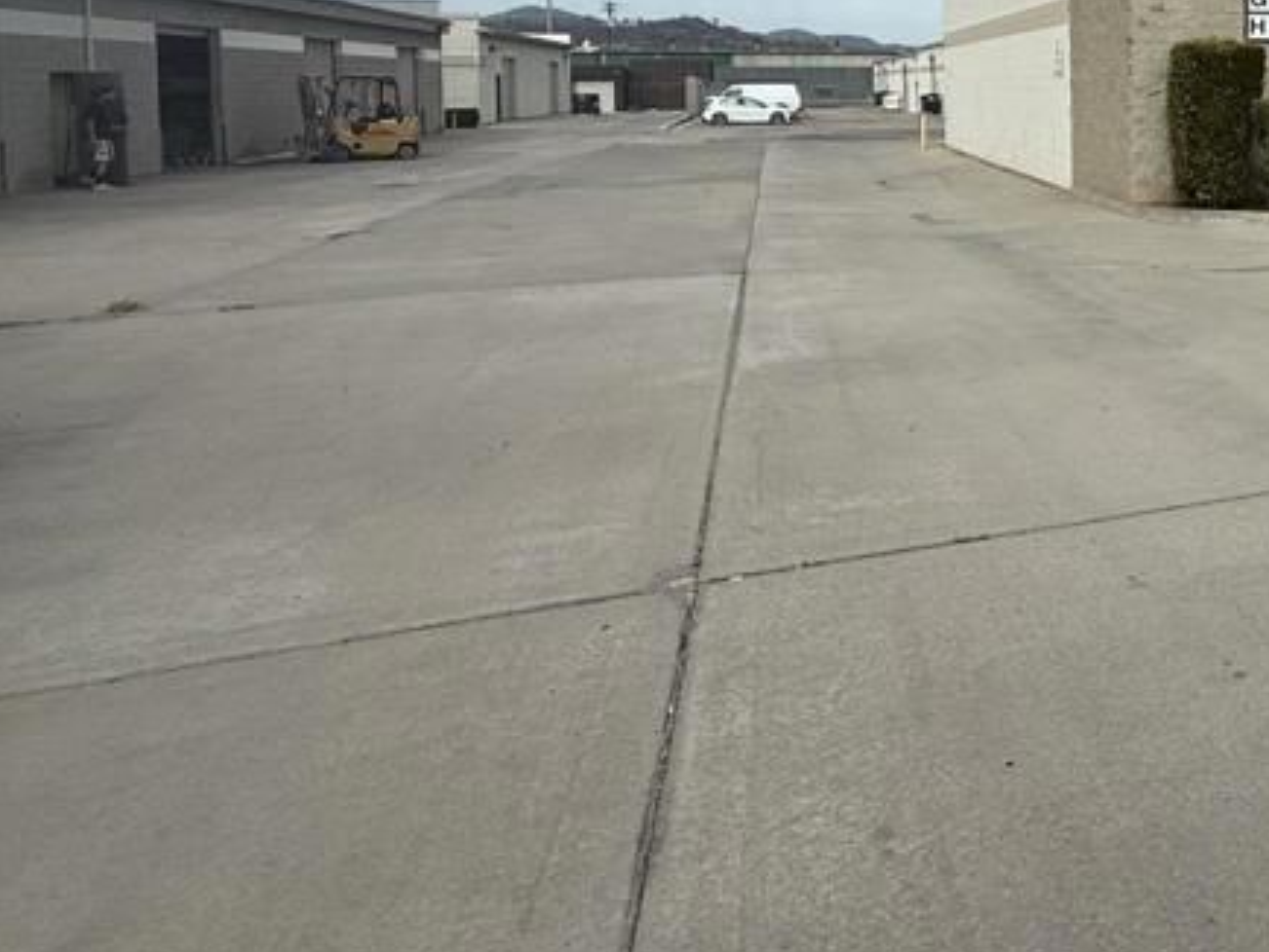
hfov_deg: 45.4
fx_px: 1210
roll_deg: -2.9
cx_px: 1307
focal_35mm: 33
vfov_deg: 40.3
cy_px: 128
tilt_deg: -3.6
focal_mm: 2.22
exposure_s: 1/2024
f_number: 2.2
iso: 50
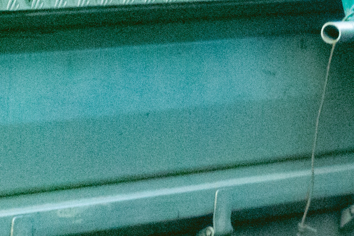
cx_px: -424
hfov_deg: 4.7
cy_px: -221
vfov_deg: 3.2
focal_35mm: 426
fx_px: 4188
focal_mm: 90
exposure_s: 1/250
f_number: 8
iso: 12800
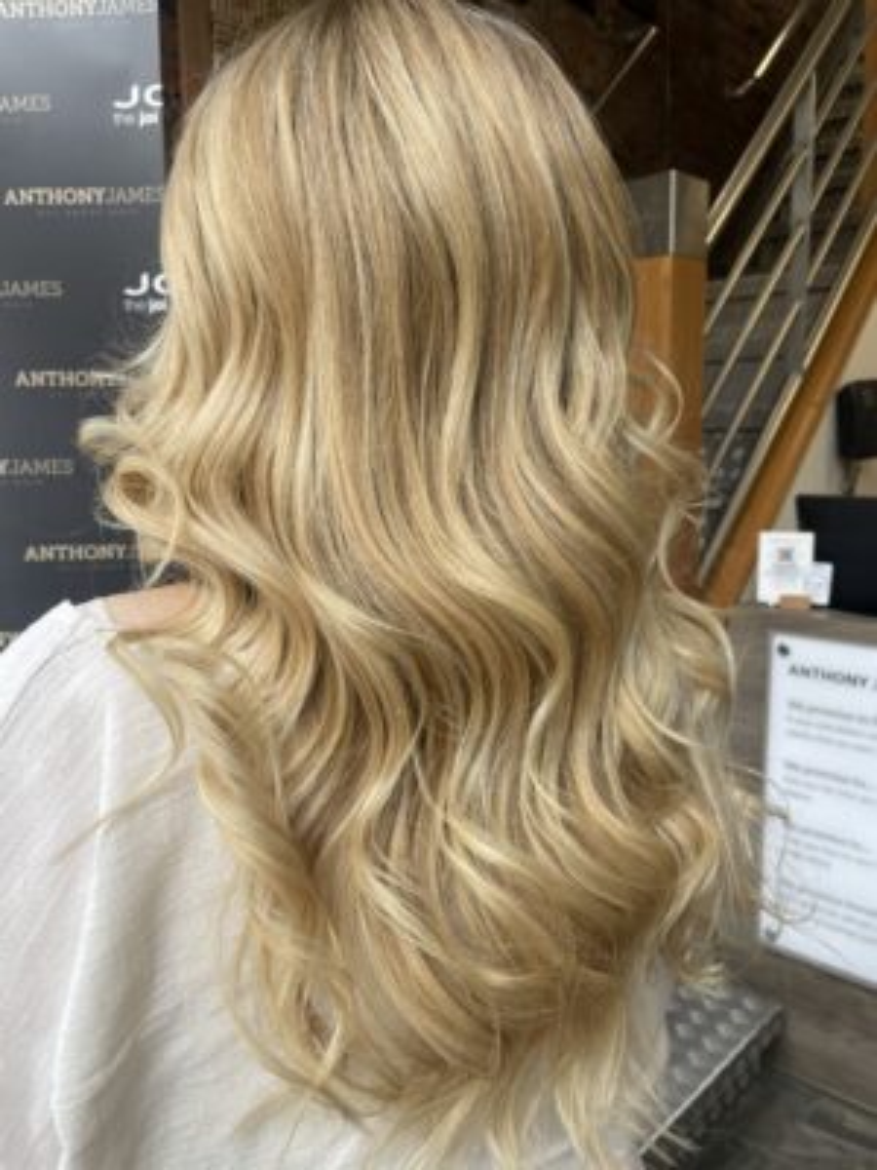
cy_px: 585
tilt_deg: -8.8
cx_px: 438
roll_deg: +1.3
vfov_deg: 67.3
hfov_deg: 53.1
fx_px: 878
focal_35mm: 26
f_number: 1.6
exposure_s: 1/121
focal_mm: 4.2
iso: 64
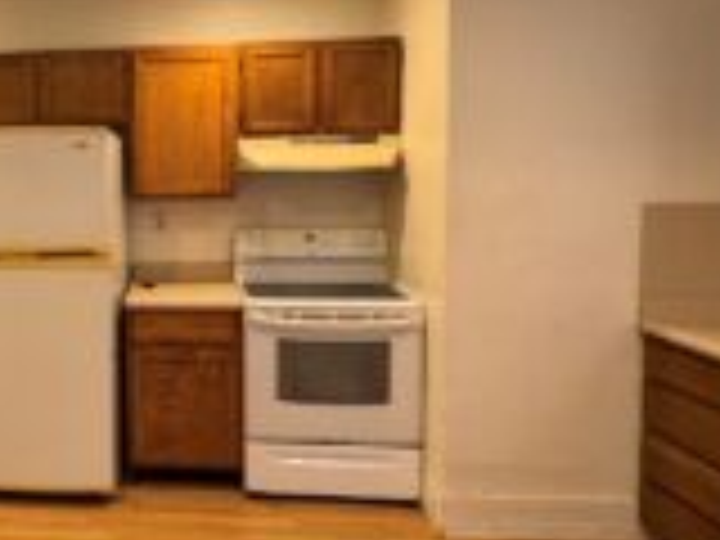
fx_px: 728
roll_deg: +0.0
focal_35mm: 35
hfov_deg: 47.8
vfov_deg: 40.5
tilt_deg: -3.1
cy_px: 220
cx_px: 86
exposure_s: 1/120
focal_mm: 2.22
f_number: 2.2
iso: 250
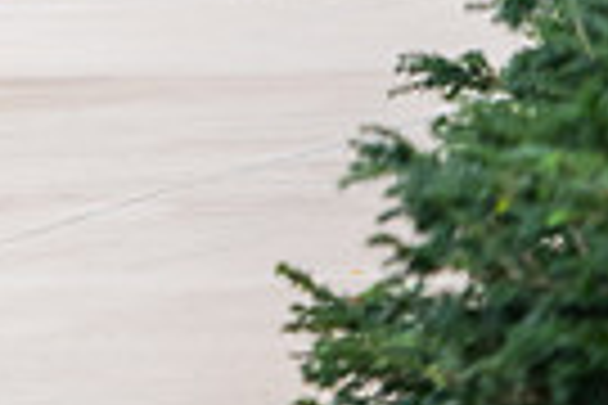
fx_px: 9778
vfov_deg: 2.4
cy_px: -452
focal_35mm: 579
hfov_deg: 3.5
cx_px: -590
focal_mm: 135
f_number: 3.2
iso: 400
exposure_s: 1/320
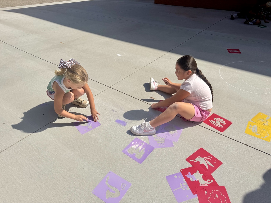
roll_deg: +1.0
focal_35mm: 24
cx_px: 136
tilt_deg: -34.4
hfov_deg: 71.6
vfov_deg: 56.8
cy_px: 102
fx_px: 188
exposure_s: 1/10309
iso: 80
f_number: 1.78
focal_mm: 6.76
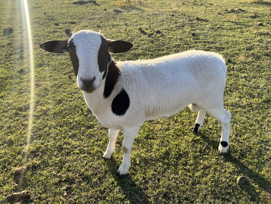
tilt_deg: -31.2
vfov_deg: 53.1
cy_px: 102
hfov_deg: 67.3
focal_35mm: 26
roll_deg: +2.4
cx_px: 136
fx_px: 204
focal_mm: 5.7
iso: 50
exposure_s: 1/1159
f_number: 1.5
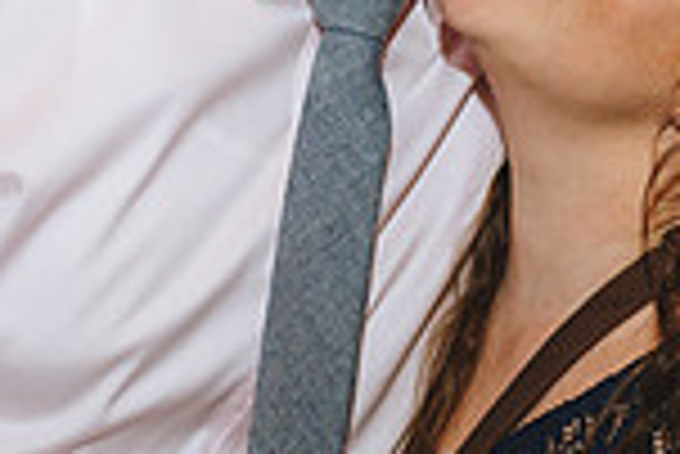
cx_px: 617
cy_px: 178
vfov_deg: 10.3
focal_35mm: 134
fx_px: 2533
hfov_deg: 15.1
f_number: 2.5
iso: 800
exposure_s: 1/200
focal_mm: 35
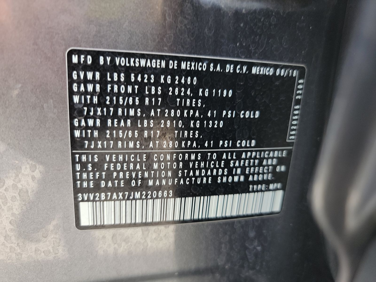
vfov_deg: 56.8
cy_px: 141
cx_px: 188
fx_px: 261
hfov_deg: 71.6
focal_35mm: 24
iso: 64
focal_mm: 6.7
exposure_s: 1/59
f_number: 1.8
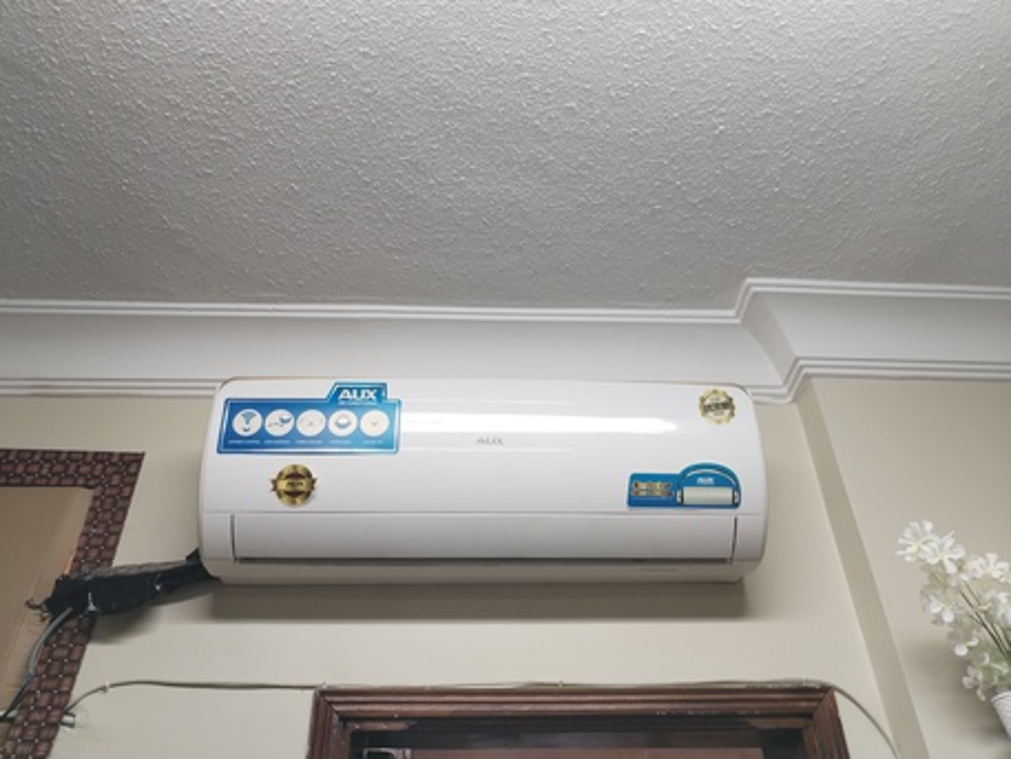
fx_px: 847
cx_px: 506
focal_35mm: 29
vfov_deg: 48.2
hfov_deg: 61.6
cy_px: 380
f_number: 1.8
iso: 362
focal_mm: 4.75
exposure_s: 1/33.3
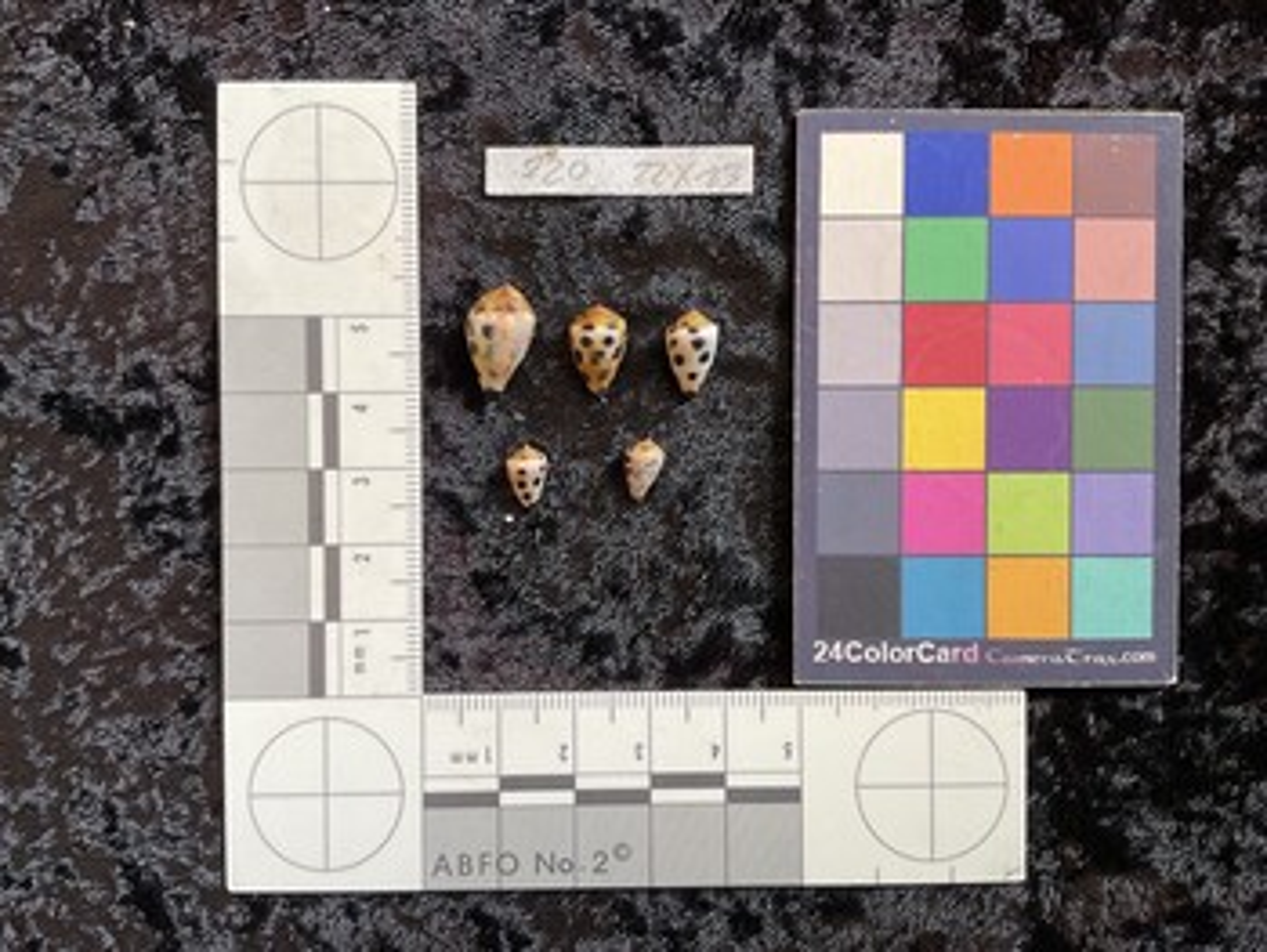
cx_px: 634
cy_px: 476
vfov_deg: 48.3
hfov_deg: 61.6
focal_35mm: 29
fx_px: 1062
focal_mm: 3
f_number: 1.8
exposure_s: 1/50
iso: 40
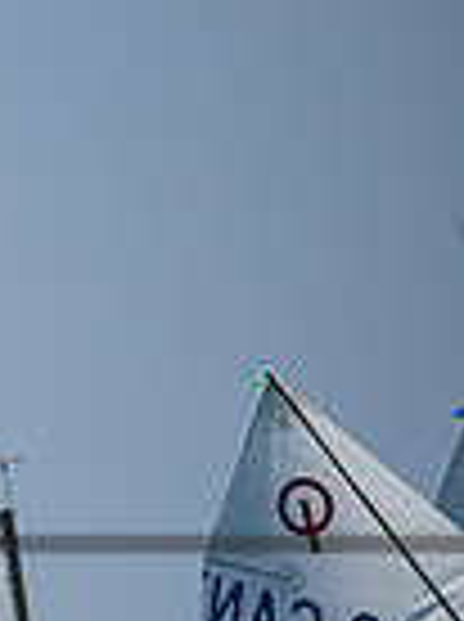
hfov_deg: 1.5
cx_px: -838
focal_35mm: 971
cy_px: 650
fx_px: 17408
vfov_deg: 2.0
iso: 500
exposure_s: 1/3200
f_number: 8
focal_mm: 240
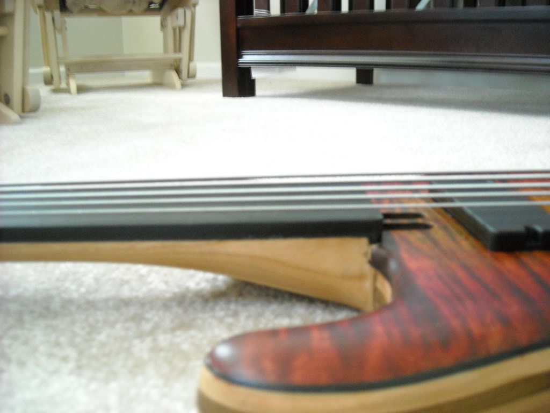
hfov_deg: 52.6
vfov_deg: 40.7
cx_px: 275
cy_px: 206
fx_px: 556
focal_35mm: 35
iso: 400
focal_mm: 5.7
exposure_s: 1/8
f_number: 2.8
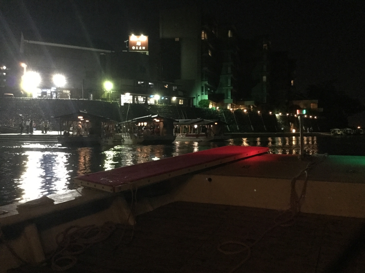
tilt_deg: -0.2
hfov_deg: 58.4
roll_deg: -1.6
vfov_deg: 45.4
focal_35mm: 31
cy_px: 136
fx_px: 327
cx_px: 182
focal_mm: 3.3
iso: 500
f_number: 2.4
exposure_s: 1/15
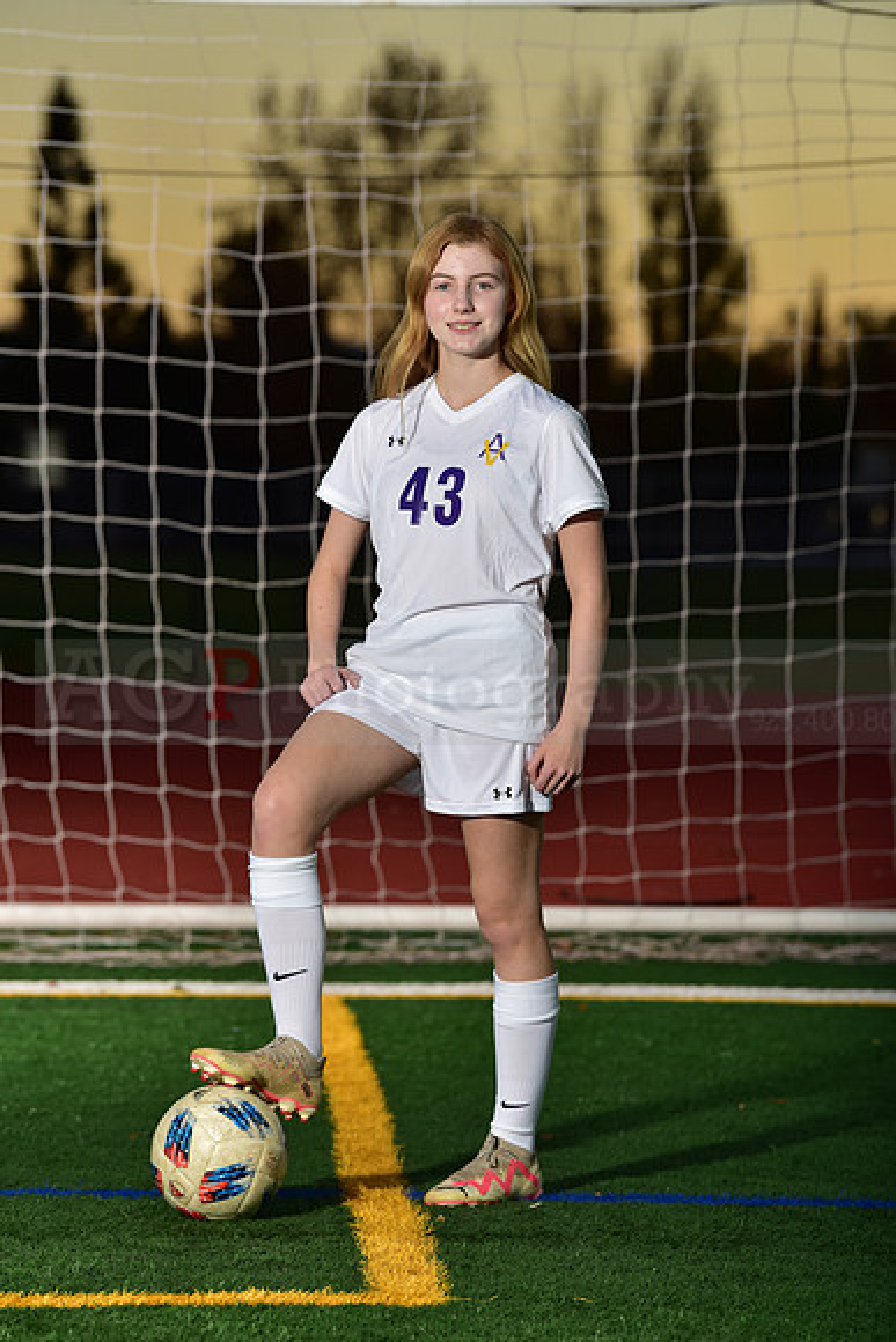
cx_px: 448
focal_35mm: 160
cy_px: 671
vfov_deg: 12.8
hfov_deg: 8.6
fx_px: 5969
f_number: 5
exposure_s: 1/250
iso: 250
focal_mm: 160
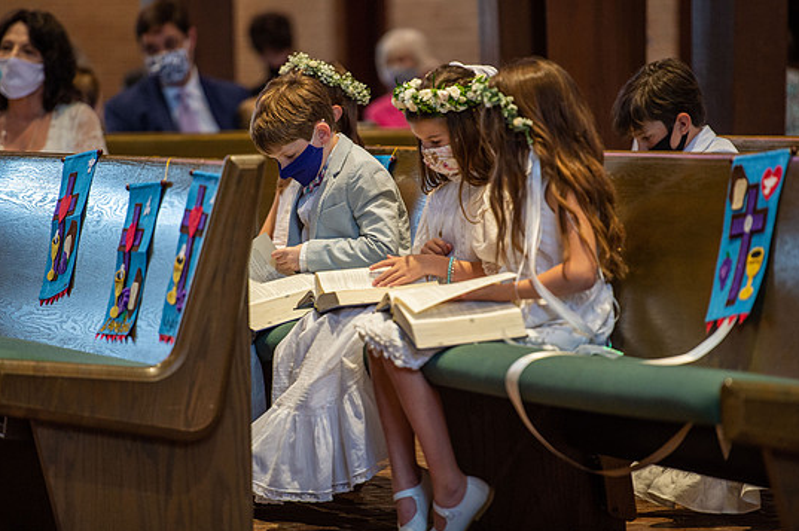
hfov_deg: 9.5
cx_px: 391
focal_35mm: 216
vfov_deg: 6.3
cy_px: 275
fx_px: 4790
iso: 1600
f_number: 2.8
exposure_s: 1/125
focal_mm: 200
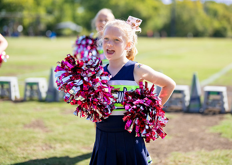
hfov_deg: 28.5
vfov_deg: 20.5
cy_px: 61
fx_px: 457
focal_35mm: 69
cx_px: 126
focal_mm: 50
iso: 250
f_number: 1.2
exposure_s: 1/10000
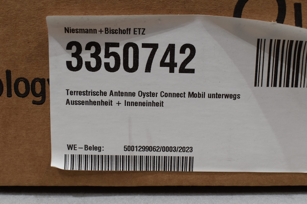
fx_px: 409
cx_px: 154
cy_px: 102
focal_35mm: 48
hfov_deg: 41.1
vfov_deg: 28.1
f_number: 7.1
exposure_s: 1/60
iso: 400
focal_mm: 32
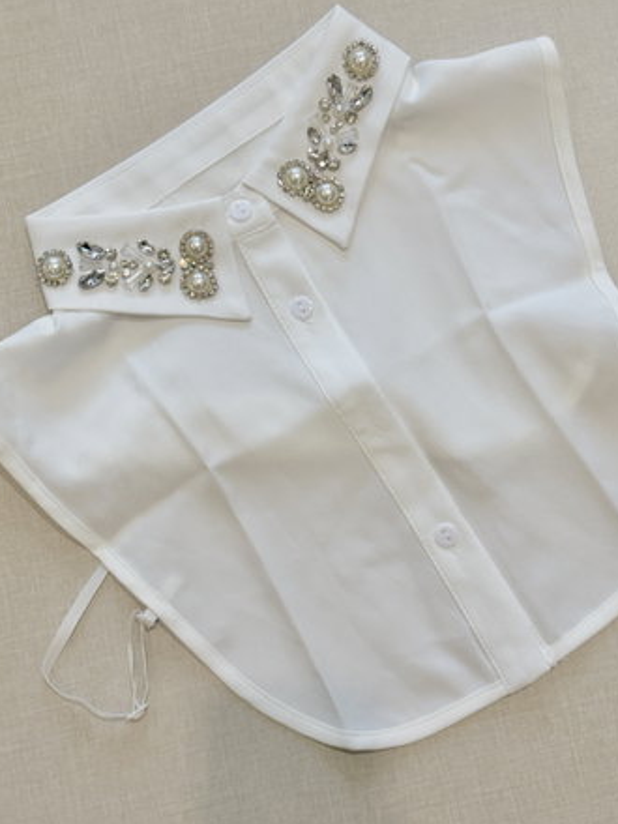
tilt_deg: -82.2
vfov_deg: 30.7
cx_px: 315
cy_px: 357
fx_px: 1500
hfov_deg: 23.3
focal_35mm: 63
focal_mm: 5.96
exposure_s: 1/100
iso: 32
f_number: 1.6
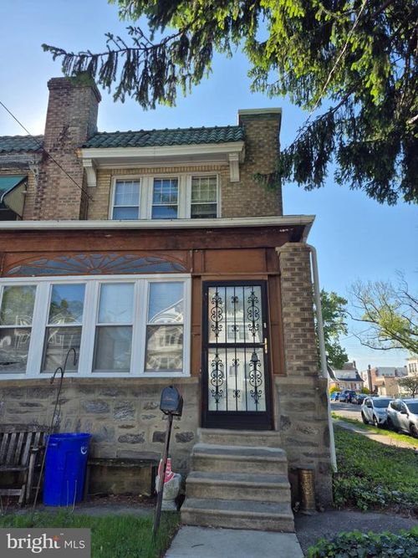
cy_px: 279
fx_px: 370
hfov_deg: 58.9
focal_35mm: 23
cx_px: 209
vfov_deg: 73.9
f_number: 1.8
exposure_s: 1/1472
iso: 25
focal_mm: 5.4
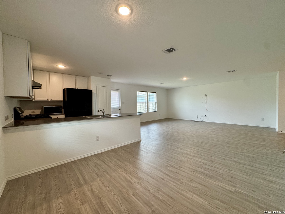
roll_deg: +0.6
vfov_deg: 85.7
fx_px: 115
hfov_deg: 102.1
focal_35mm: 14
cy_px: 107
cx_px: 142
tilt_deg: -1.7
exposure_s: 1/120
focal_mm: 2.22
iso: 160
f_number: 2.2
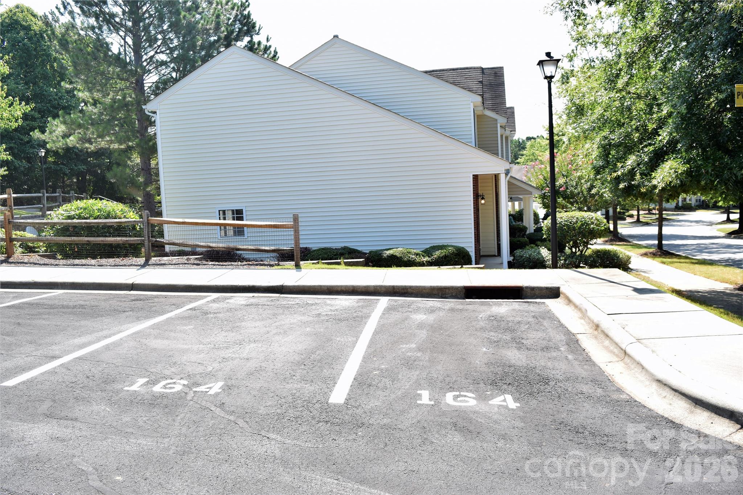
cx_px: 372
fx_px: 619
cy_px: 248
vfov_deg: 43.6
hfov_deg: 61.9
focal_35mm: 30
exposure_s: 1/80
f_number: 5.6
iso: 100
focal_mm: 20
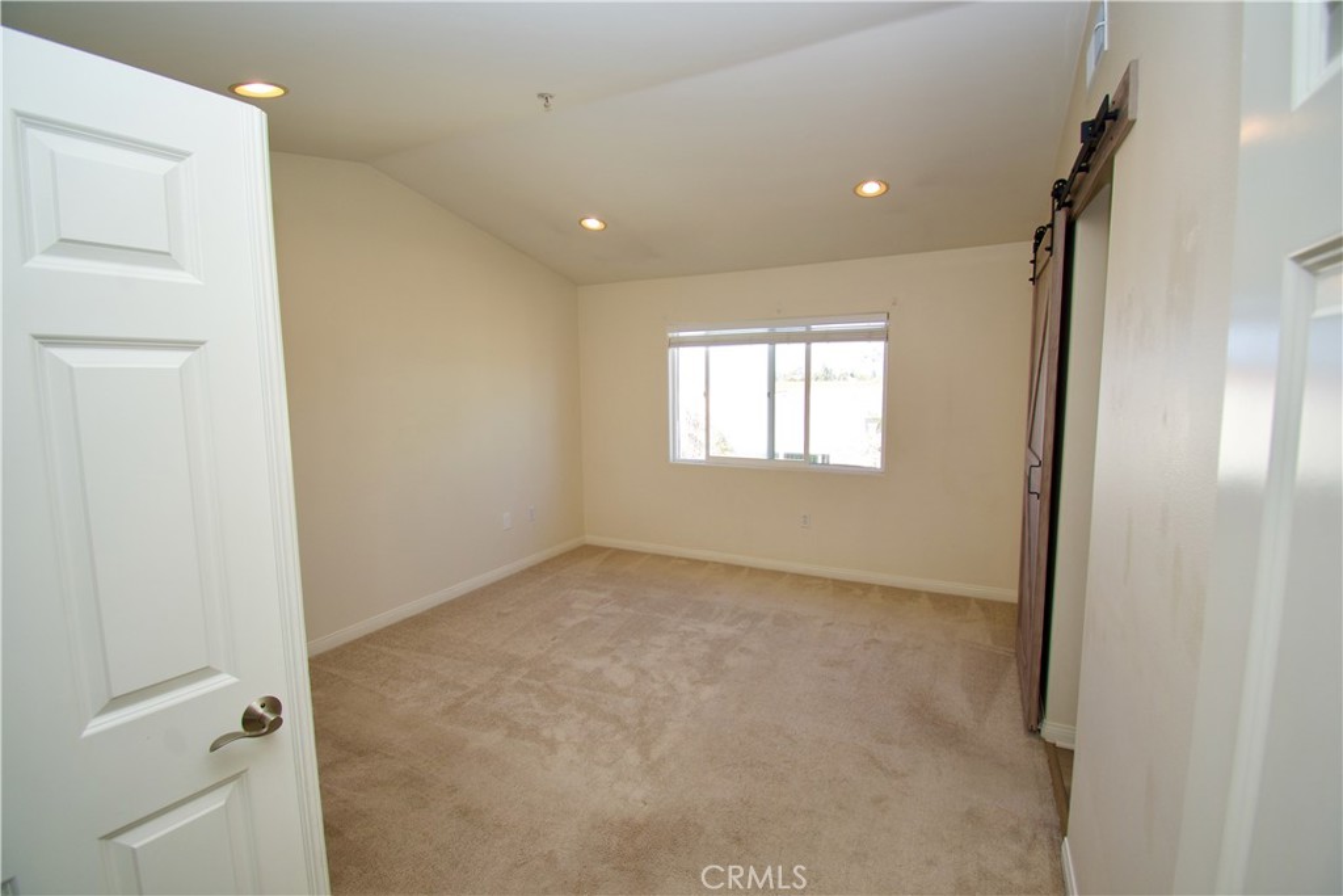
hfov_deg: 100.4
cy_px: 448
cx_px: 672
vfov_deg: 77.3
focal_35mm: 15
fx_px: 560
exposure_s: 1/100
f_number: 4.5
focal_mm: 10
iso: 320
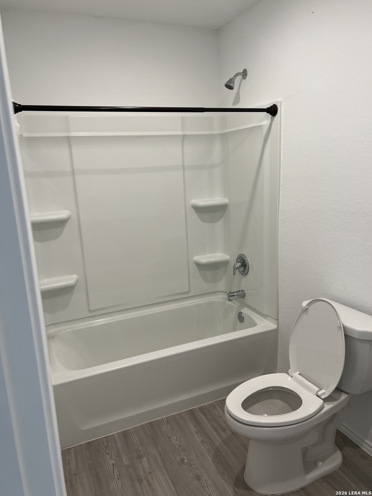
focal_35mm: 26
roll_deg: +4.0
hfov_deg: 53.1
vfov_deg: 67.3
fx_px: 373
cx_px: 186
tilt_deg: -13.0
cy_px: 248
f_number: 1.5
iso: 64
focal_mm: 5.7
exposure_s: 1/120
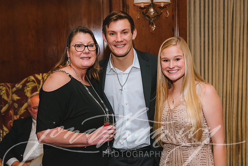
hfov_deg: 43.6
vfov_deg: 29.9
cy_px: 83
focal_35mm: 45
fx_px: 310
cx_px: 124
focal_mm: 45
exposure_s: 1/160
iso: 3200
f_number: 4
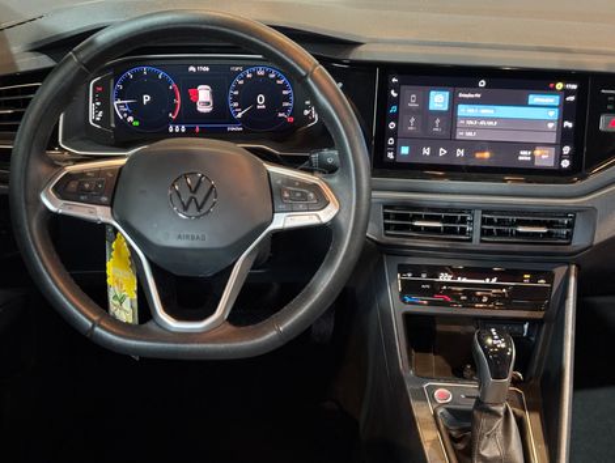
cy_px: 232
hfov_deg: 36.8
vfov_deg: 28.1
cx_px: 308
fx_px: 925
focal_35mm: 52
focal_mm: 5.96
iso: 640
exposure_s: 1/20
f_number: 1.6
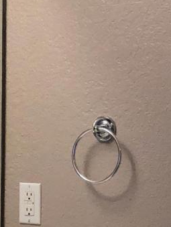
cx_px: 53
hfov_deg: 9.0
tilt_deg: -4.3
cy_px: 180
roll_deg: -0.2
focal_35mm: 165
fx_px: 1085
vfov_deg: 11.9
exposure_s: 1/120
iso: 125
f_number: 1.8
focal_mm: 3.99
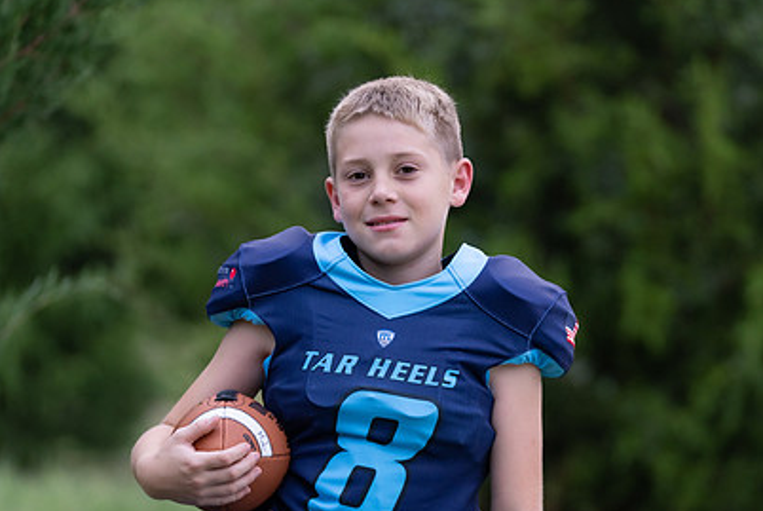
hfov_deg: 9.1
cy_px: 337
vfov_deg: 6.1
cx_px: 417
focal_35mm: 227
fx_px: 4816
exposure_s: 1/320
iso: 640
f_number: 2.8
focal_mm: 148
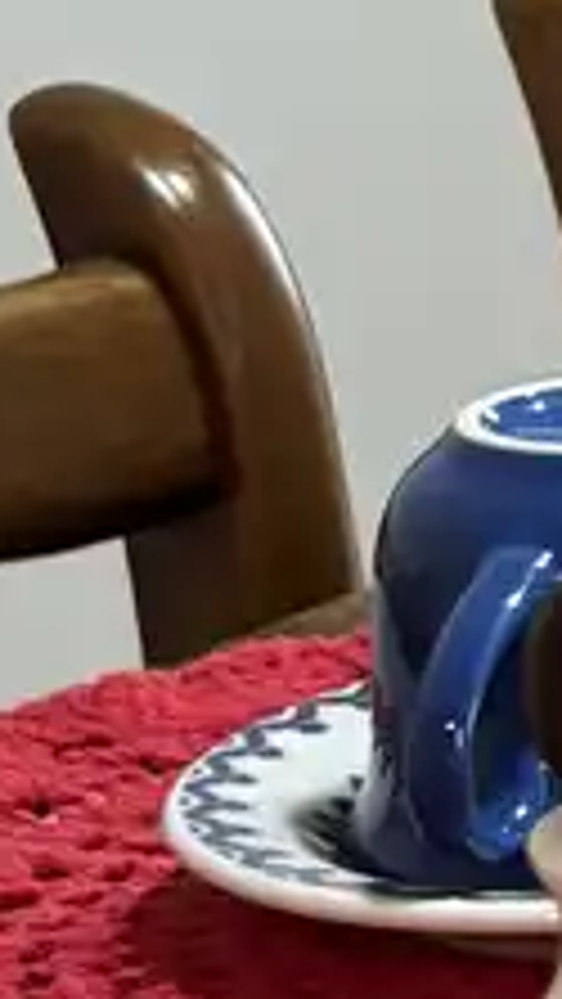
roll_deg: +1.6
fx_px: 5400
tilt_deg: -9.1
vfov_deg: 10.5
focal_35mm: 204
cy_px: 40
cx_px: 2333
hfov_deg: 5.2
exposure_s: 1/60
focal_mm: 5.96
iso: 160
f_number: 1.6
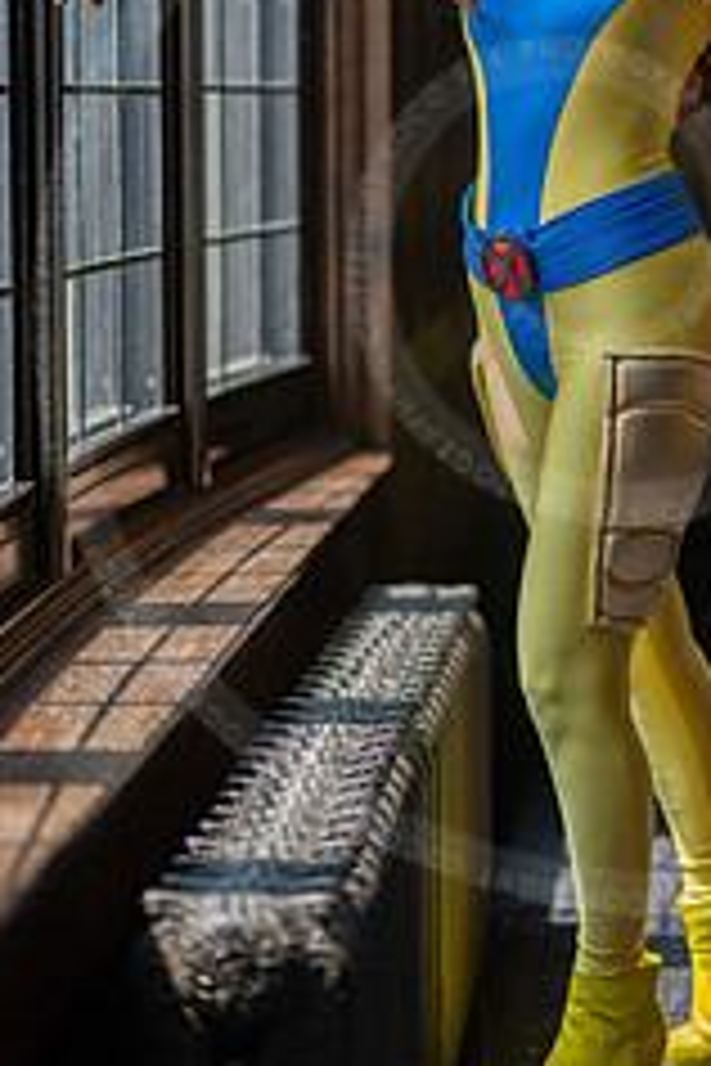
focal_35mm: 95
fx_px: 2814
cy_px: 333
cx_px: 639
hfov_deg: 14.3
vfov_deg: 21.4
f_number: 1.2
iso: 125
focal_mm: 50
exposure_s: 1/800
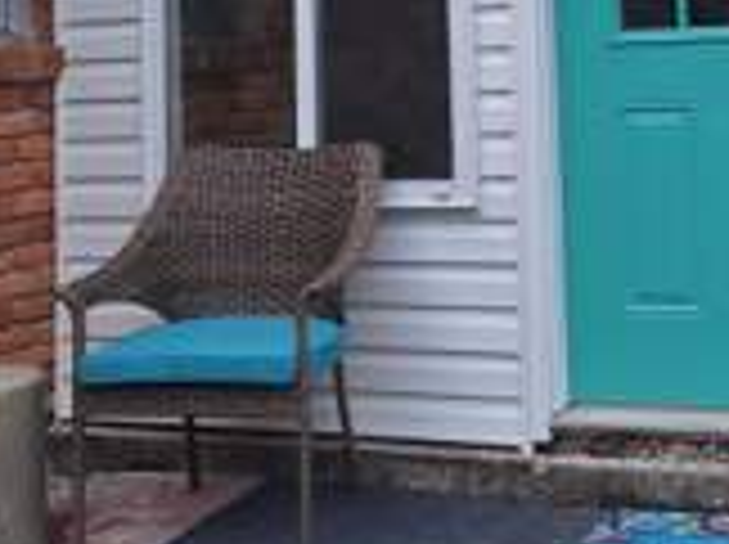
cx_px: 626
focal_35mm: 68
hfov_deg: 27.8
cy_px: -97
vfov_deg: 20.3
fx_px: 1430
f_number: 1.8
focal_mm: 5.54
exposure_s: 1/599
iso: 40
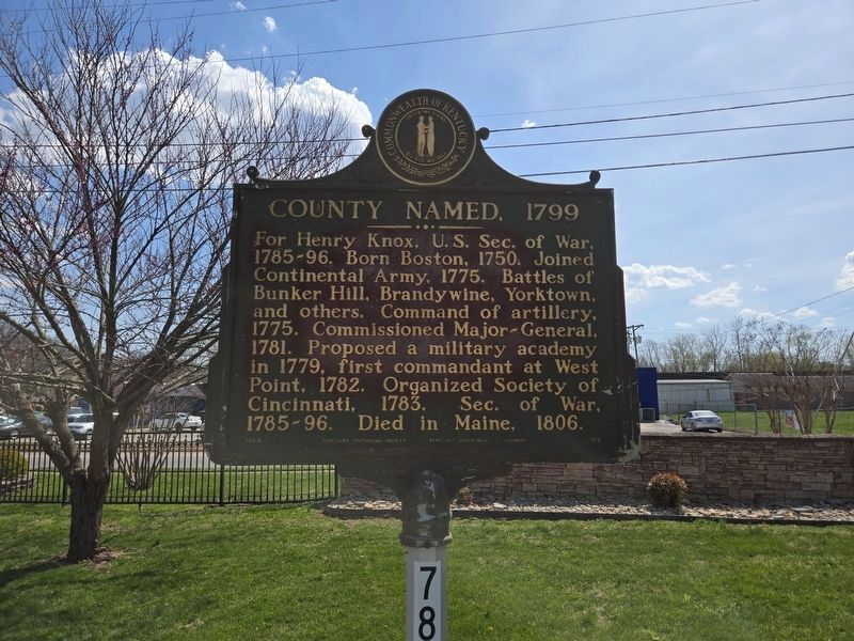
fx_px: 567
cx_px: 427
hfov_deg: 73.9
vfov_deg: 58.9
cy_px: 320
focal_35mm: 23
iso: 25
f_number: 1.8
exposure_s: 1/2404
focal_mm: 5.4
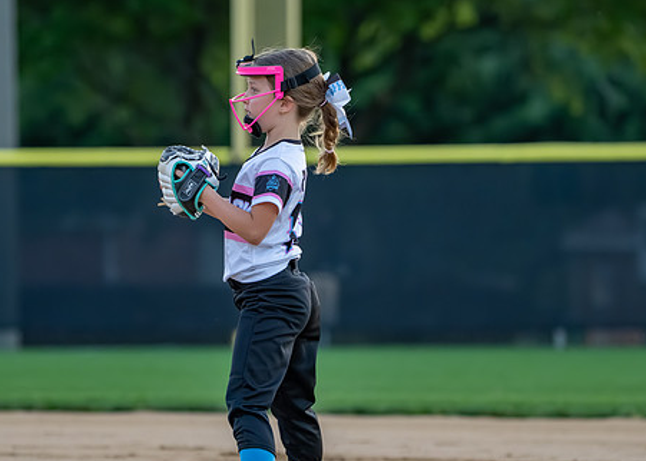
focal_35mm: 453
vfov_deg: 3.2
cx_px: 273
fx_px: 8310
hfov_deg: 4.5
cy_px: 252
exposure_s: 1/1250
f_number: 5.6
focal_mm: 294
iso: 2500
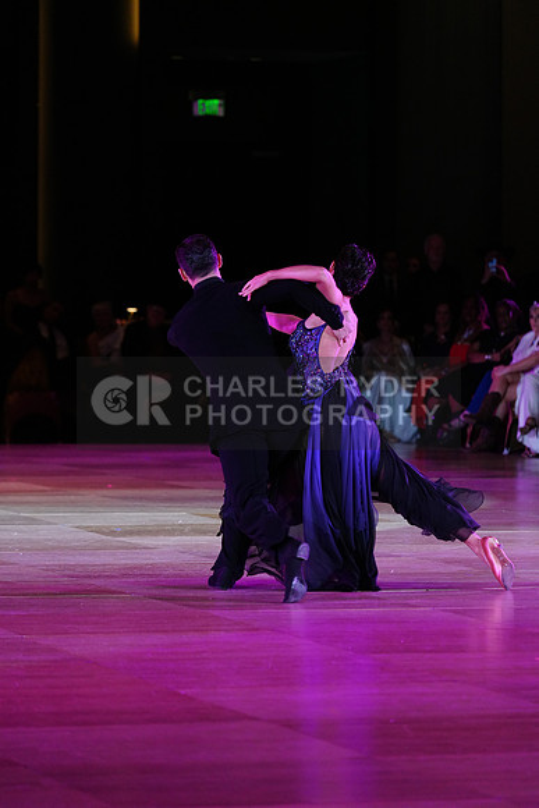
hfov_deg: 8.0
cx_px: 270
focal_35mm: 172
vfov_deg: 11.9
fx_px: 3860
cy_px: 404
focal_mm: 172
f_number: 4
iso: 2500
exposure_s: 1/400
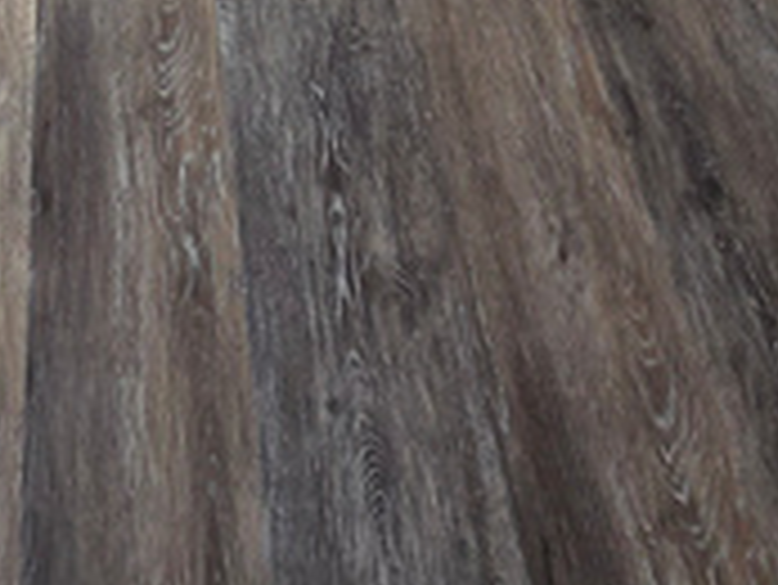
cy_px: -918
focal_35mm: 77
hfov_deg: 25.1
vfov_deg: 13.0
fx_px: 1732
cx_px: 216
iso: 100
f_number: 2.2
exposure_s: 1/120
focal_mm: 2.2
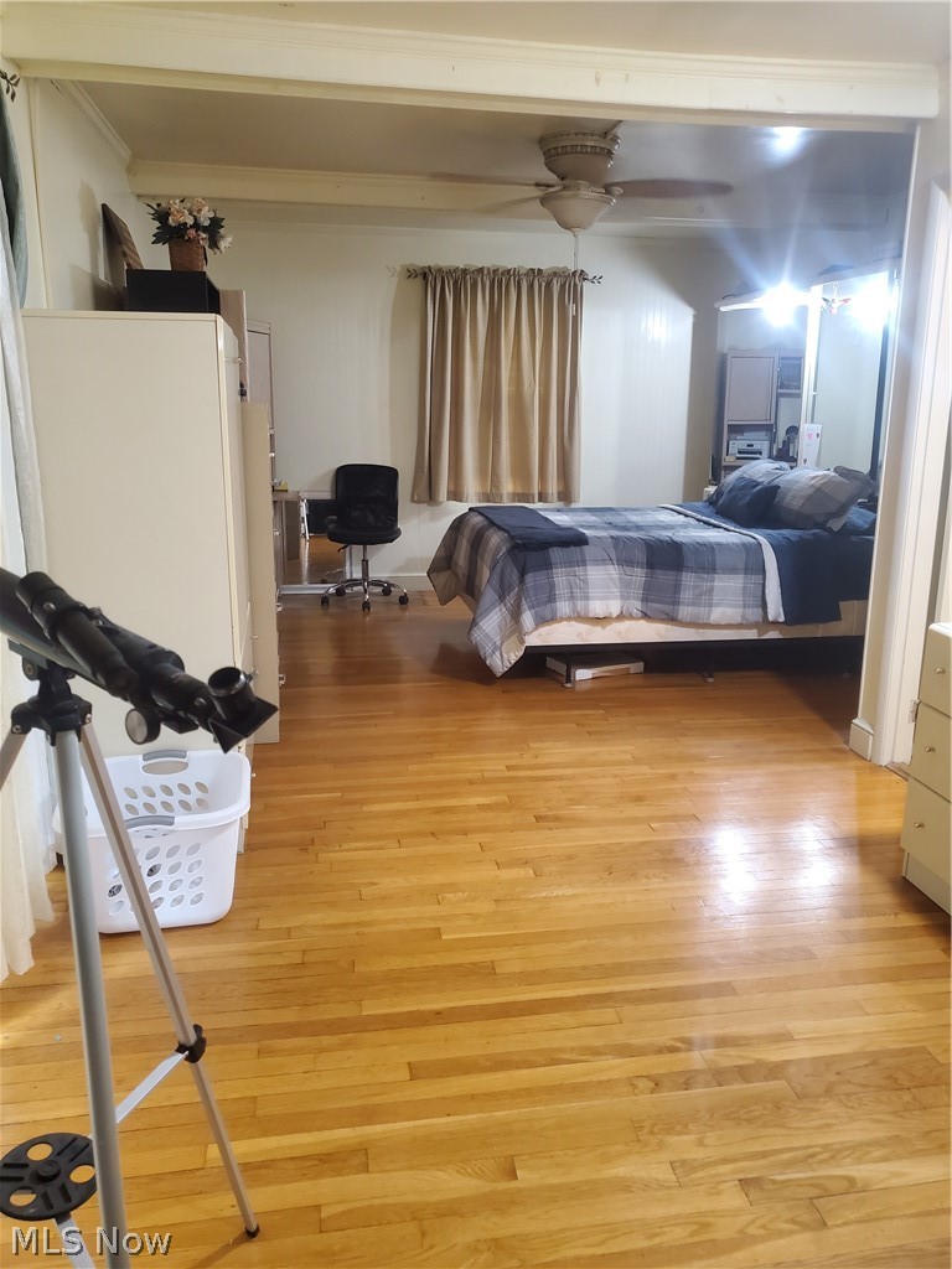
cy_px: 634
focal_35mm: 26
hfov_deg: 53.1
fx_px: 953
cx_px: 476
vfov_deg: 67.3
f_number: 1.5
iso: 250
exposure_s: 1/40
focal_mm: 4.3
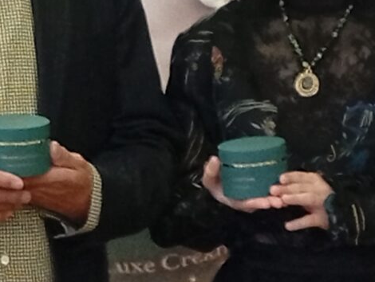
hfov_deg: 8.0
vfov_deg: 6.1
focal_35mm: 245
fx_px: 2658
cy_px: 24
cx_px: -95
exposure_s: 1/24
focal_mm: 3.98
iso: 578
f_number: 1.8
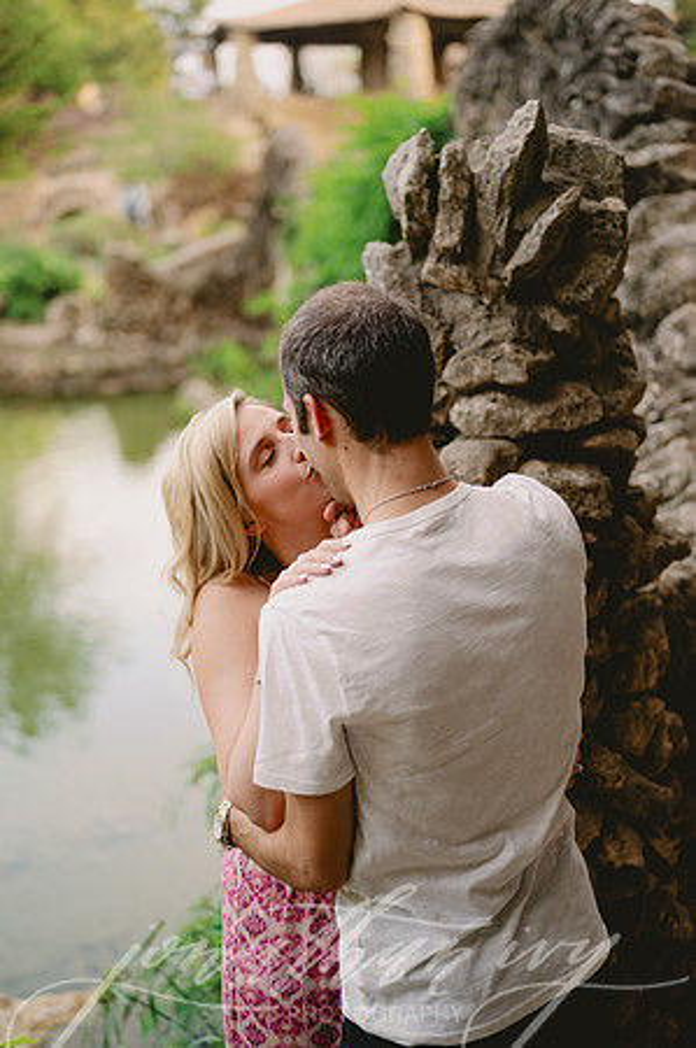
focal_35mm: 50
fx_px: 1453
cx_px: 348
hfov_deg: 26.9
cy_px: 524
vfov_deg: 39.6
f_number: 2
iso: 80
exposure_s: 1/200
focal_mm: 50
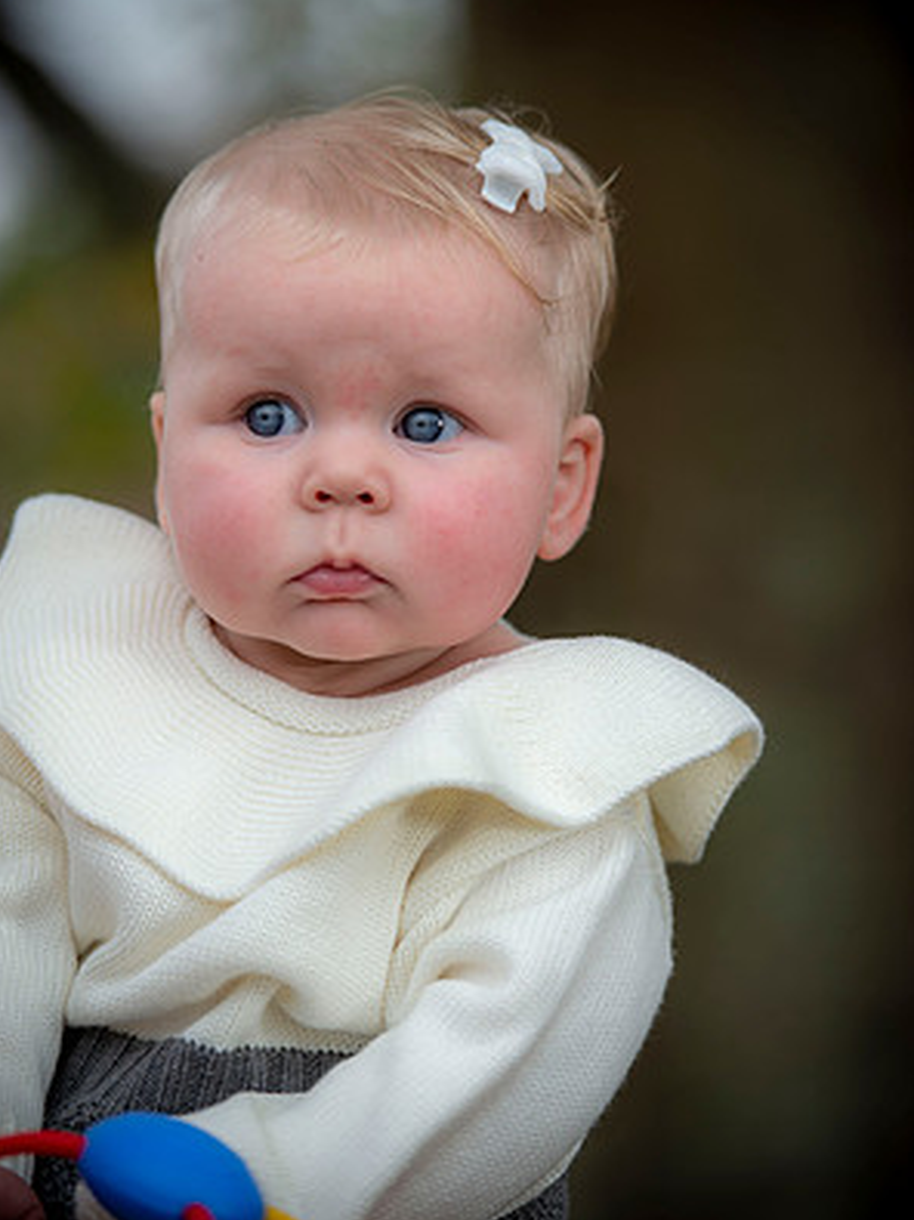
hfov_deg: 8.0
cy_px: 587
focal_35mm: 186
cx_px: 455
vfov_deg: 10.6
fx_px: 6552
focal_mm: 170
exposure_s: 1/200
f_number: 3.5
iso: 160
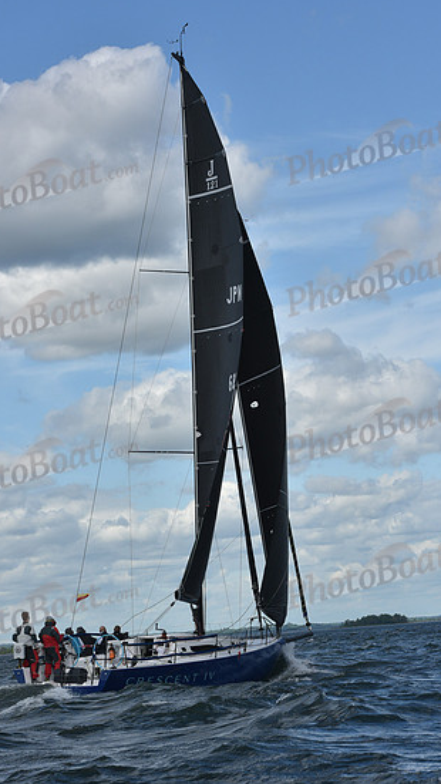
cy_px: 374
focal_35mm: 108
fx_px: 2245
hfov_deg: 11.2
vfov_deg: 19.8
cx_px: 213
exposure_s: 1/1000
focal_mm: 98
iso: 320
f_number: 9
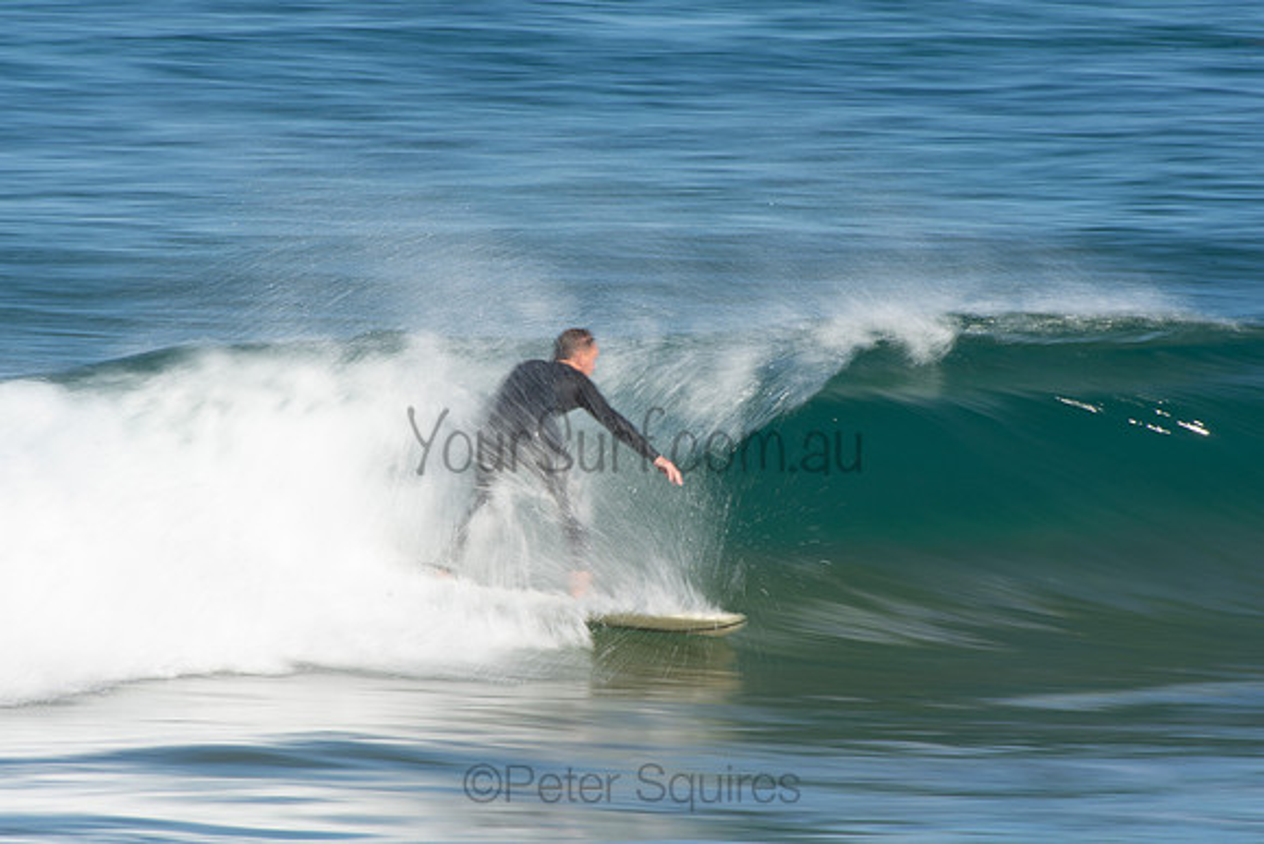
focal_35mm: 600
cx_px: 632
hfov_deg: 3.4
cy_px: 422
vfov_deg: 2.3
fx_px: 21071
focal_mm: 400
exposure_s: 1/25
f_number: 29
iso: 100
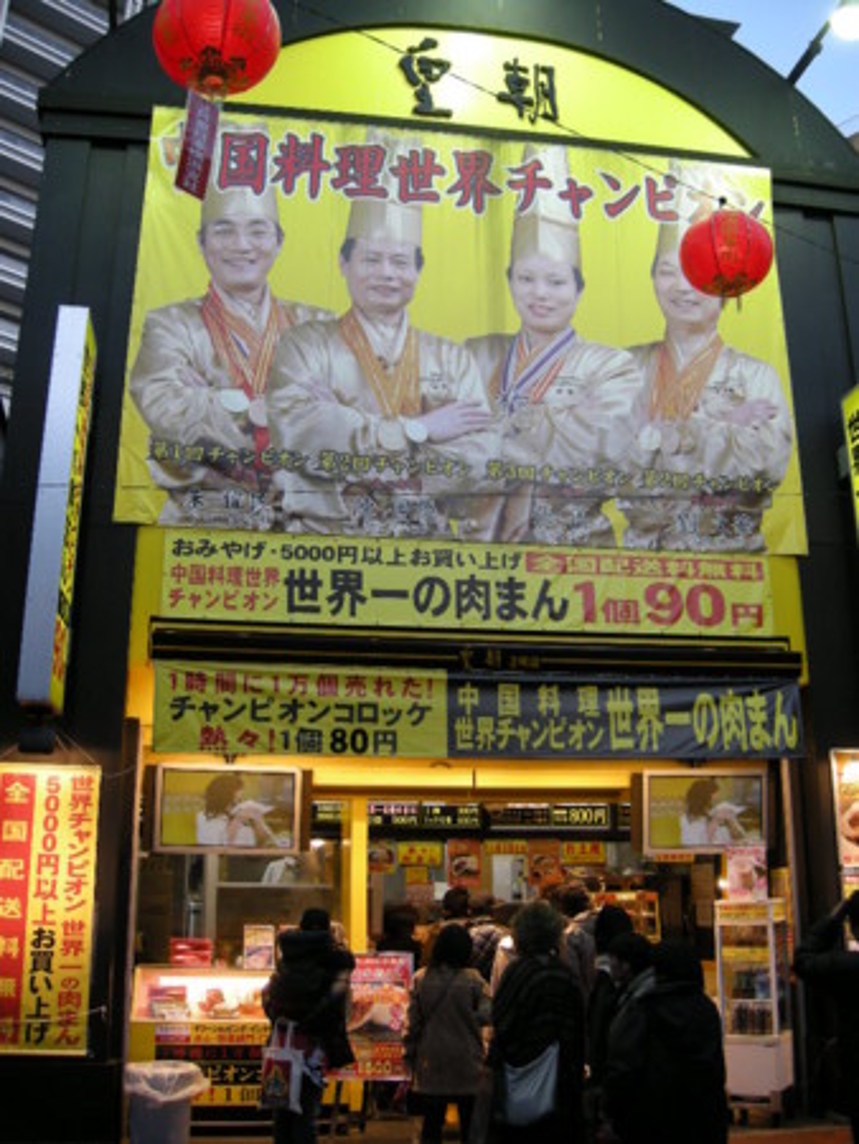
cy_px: 572
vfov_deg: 52.6
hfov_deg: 40.7
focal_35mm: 35
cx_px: 430
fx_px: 1157
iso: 104
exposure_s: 1/62.4
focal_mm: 7.5
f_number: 2.7
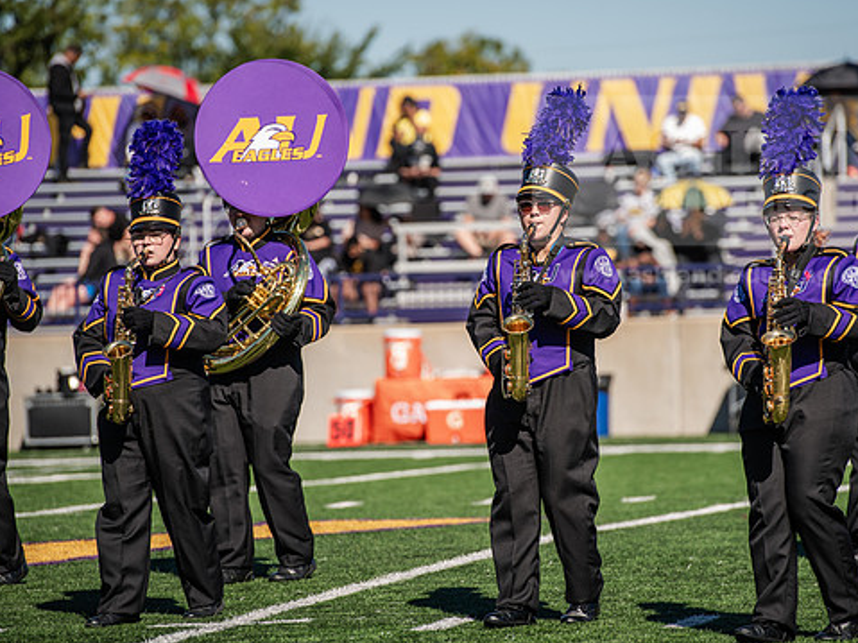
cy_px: 313
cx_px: 478
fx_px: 5774
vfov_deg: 6.4
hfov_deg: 8.5
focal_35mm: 233
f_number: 4
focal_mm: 200
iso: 50
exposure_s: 1/400
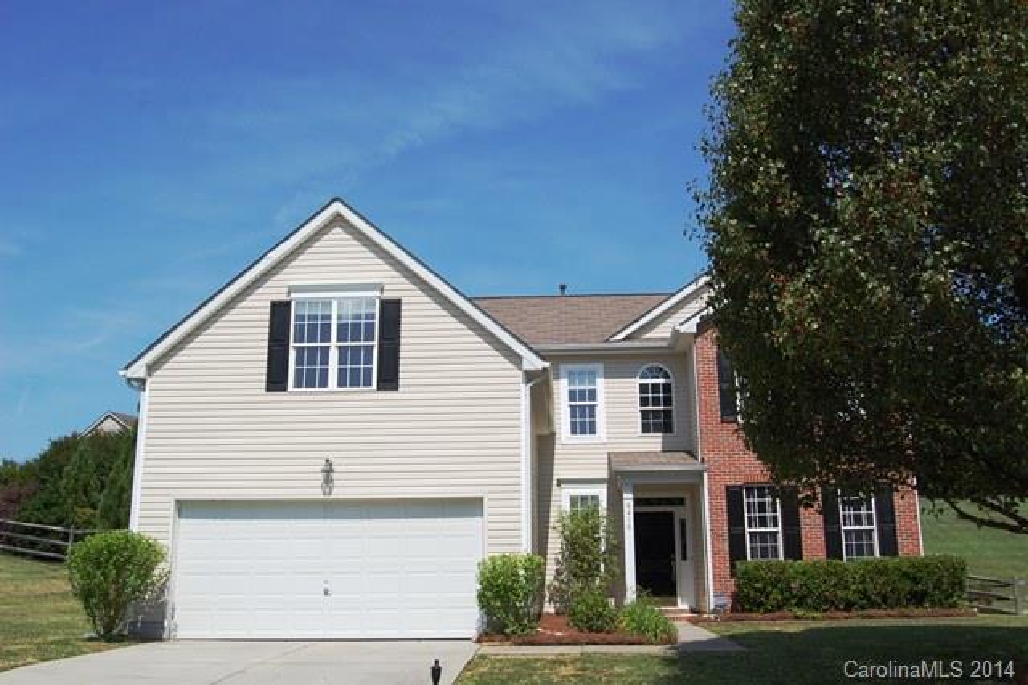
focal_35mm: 33
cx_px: 514
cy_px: 342
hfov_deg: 57.2
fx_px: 942
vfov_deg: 39.9
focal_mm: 22
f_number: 10
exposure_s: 1/400
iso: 200
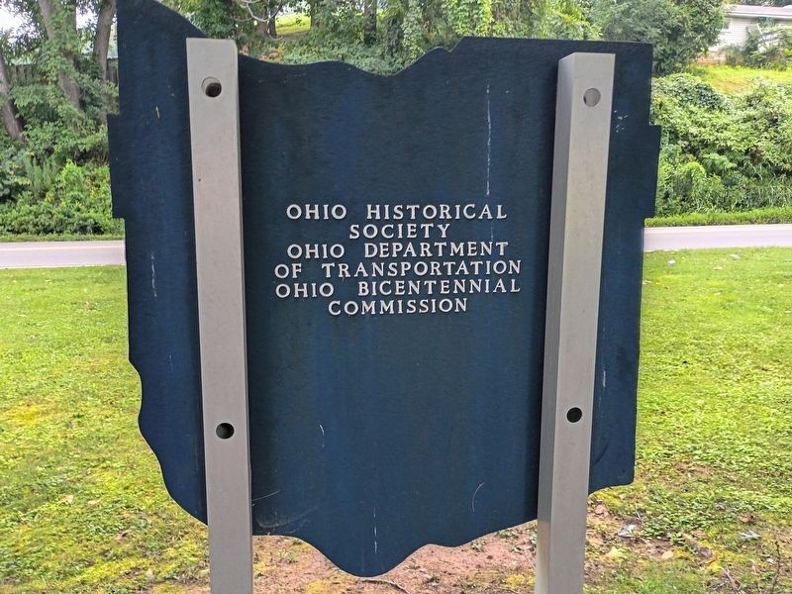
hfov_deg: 61.7
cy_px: 297
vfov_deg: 48.2
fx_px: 664
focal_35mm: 29
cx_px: 396
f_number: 1.8
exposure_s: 1/60
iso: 433
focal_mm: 4.27
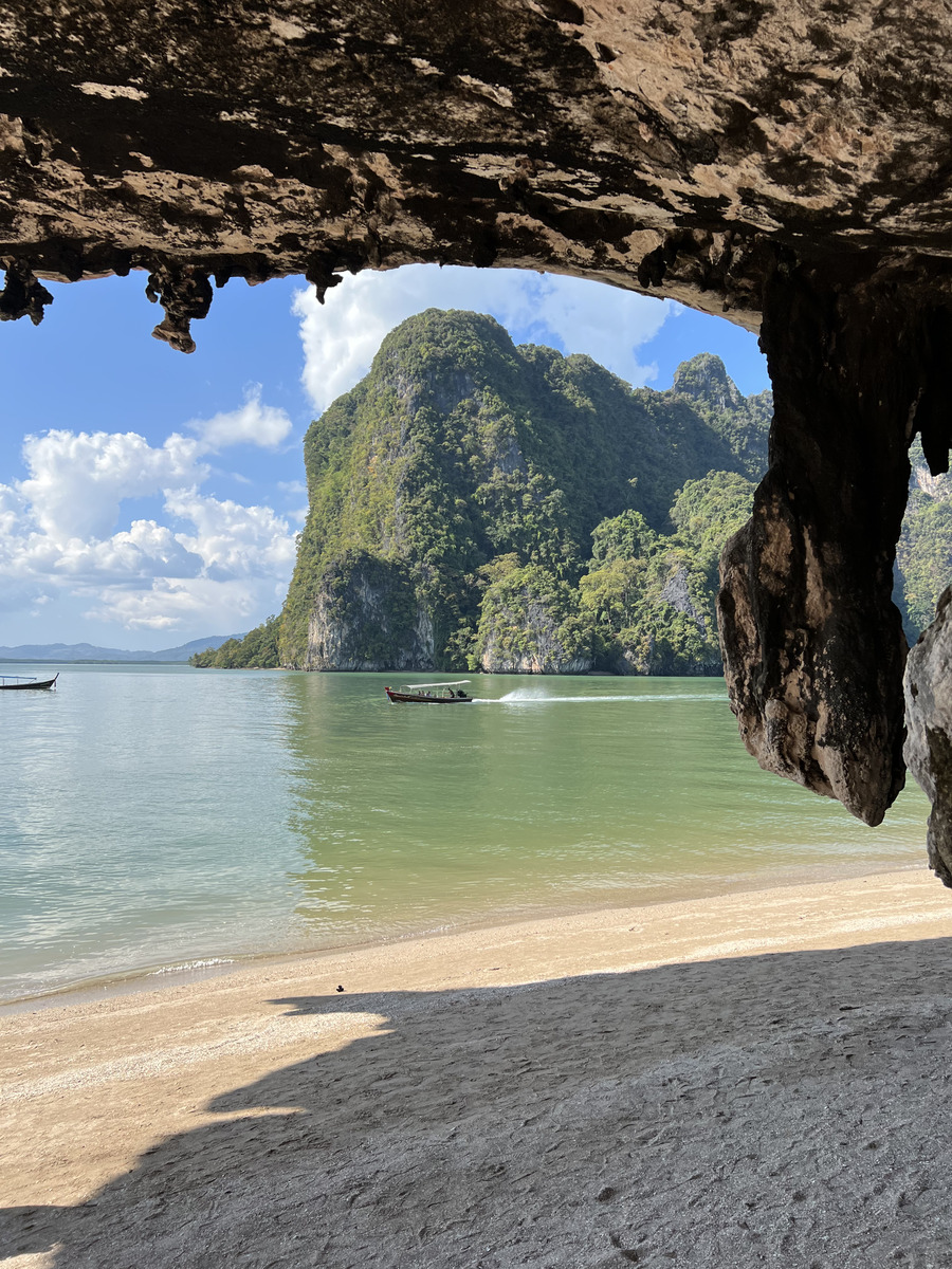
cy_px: 634
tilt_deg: +1.0
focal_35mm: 26
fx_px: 953
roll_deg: -0.8
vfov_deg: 67.3
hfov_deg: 53.1
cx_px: 476
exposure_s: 1/3077
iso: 50
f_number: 1.5
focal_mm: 5.7
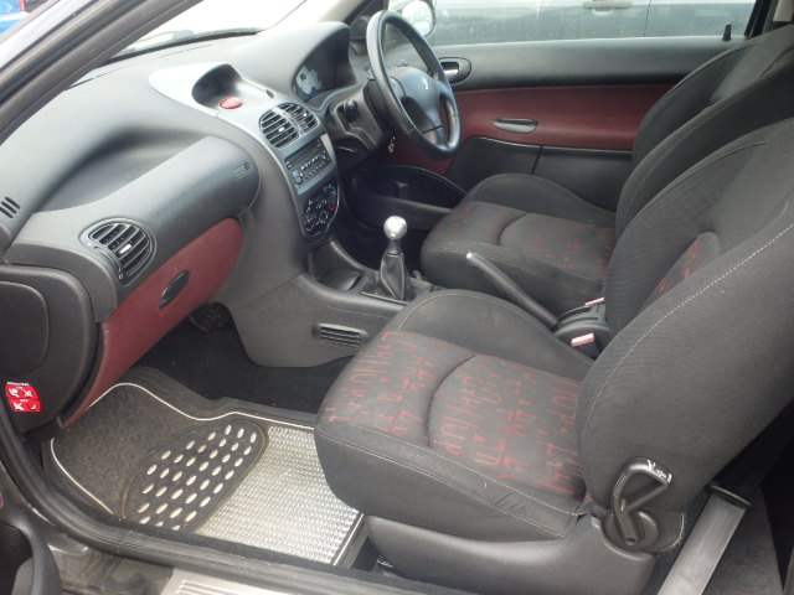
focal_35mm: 34
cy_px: 298
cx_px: 397
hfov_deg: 54.0
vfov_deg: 41.8
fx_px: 780
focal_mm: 6.1
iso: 160
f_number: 4.4
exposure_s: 1/80
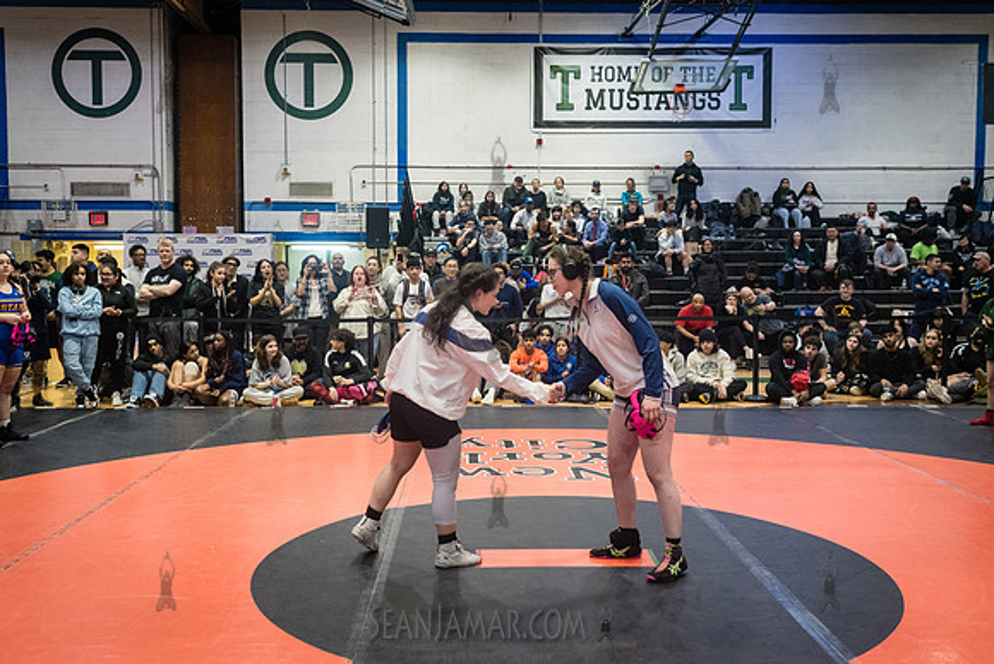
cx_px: 491
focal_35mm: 36
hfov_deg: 53.5
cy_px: 332
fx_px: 986
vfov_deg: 37.2
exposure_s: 1/400
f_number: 4
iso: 6400
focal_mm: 35
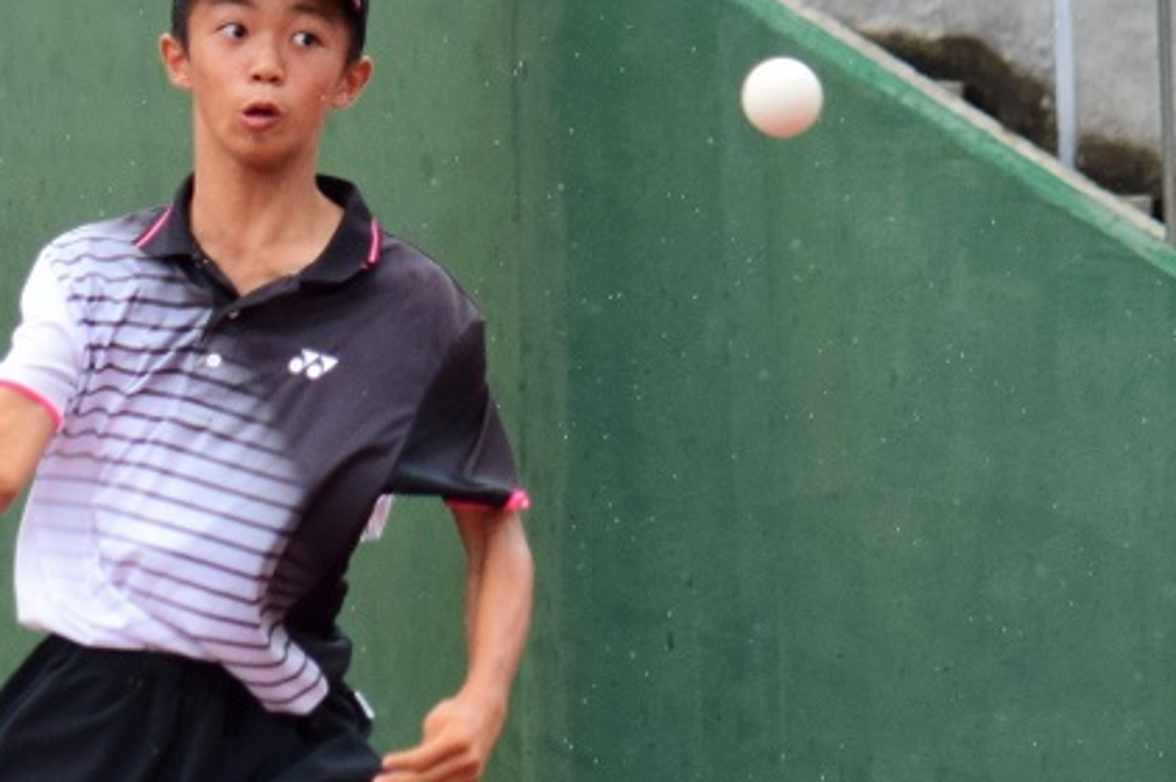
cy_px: 726
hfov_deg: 4.3
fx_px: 15706
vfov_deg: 2.9
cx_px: 246
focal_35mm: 481
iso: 500
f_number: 4.8
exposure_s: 1/1250
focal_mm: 135
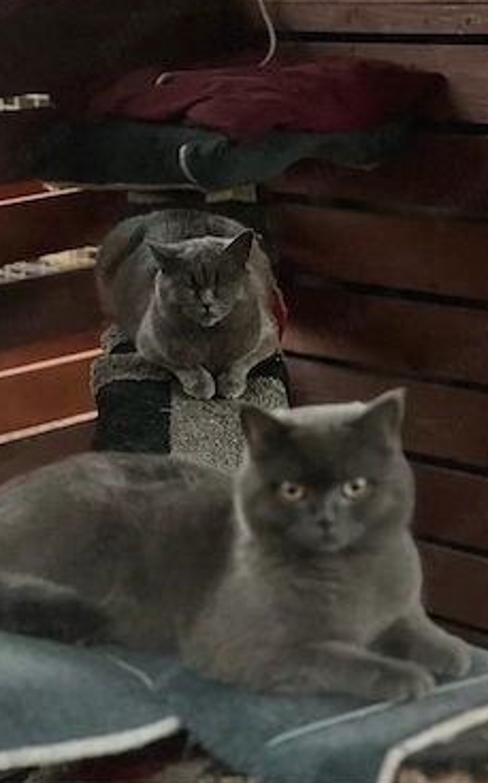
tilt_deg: -12.5
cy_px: 365
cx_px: 209
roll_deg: +1.7
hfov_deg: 14.7
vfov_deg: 23.3
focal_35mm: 89
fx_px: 1896
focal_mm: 9
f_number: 2.8
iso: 2000
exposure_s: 1/15
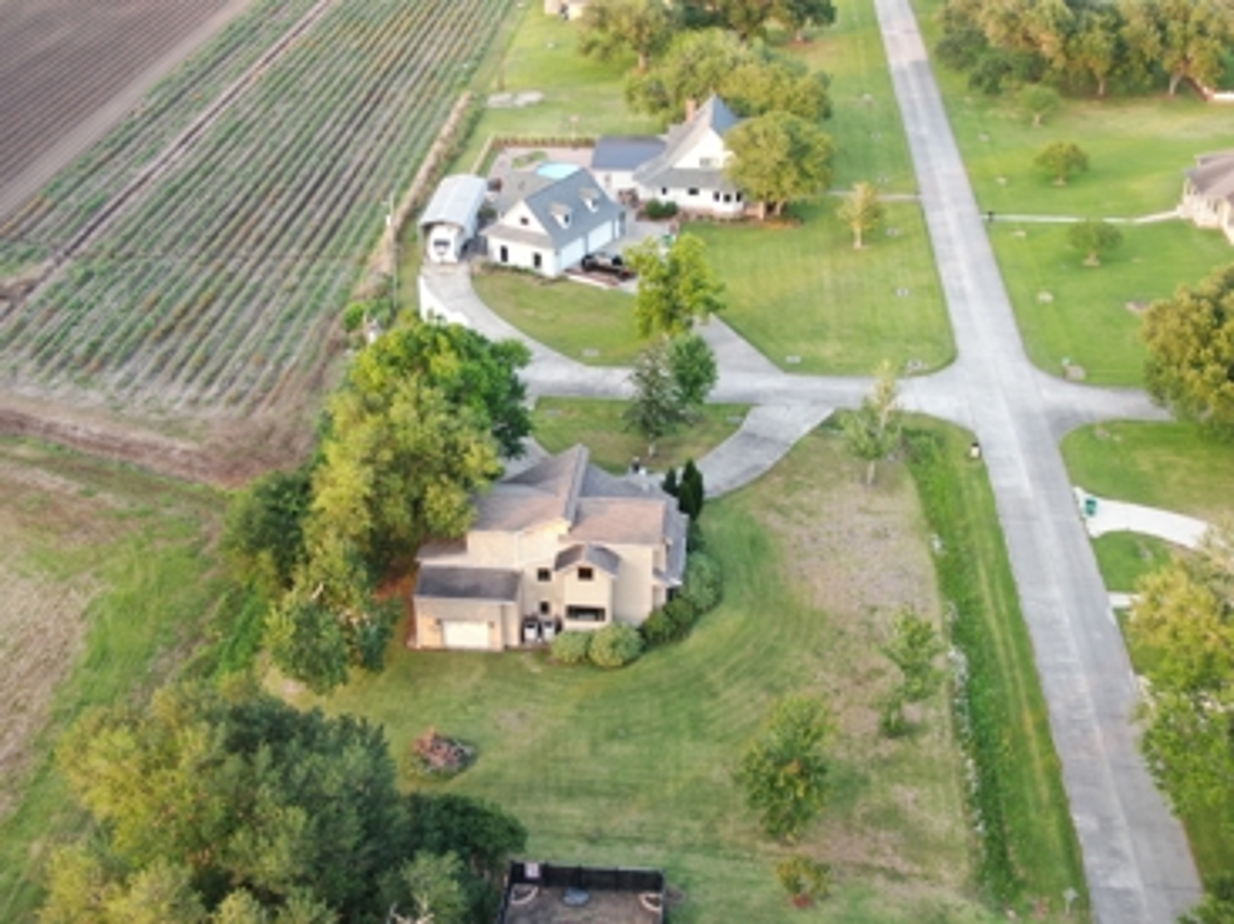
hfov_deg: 45.8
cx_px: 617
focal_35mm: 41
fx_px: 1461
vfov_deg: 35.1
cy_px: 462
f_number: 3.5
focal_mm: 7.07
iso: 120
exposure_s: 1/30
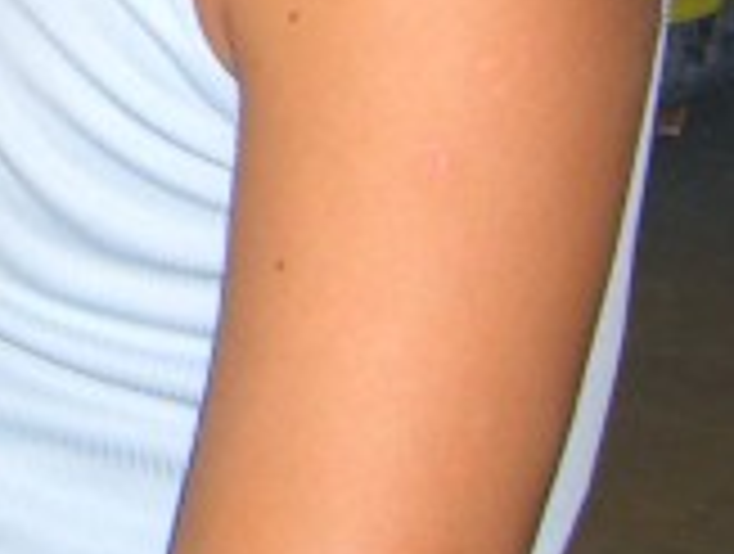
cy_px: -486
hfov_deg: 10.1
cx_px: -509
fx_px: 3953
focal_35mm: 186
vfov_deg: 7.7
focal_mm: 7.9
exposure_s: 1/60
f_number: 2.8
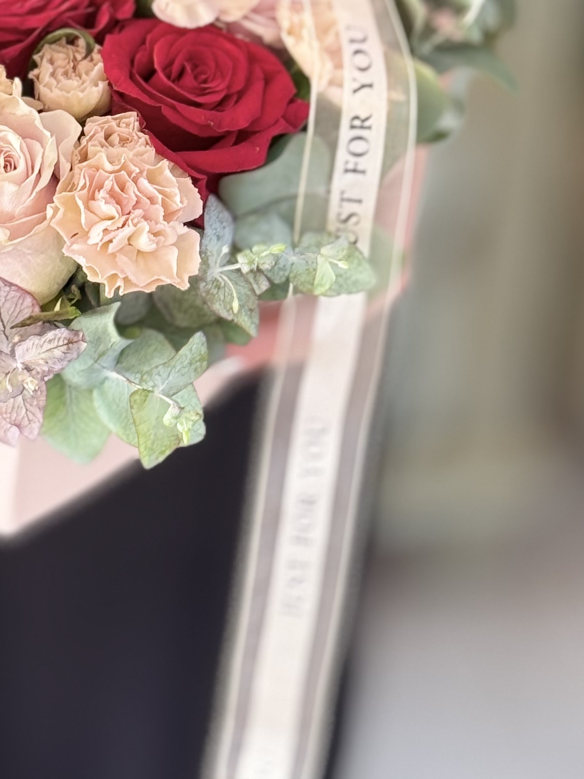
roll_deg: -2.3
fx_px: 2834
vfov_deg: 15.2
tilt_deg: -26.7
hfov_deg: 11.6
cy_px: -87
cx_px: -15
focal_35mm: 126
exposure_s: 1/50
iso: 125
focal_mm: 6.76
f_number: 1.78
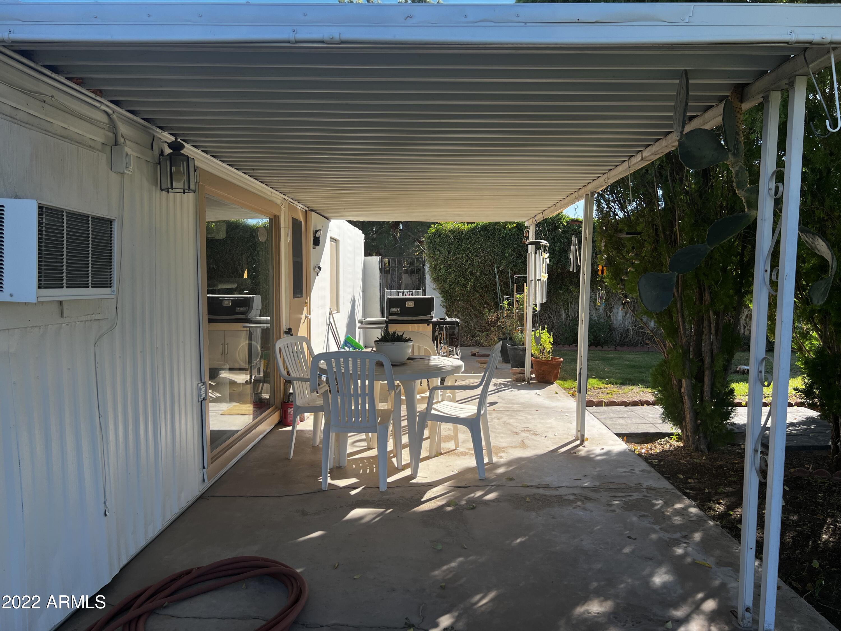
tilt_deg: -3.9
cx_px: 420
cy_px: 316
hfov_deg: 67.3
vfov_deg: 53.1
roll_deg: +0.7
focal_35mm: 26
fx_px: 632
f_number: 1.5
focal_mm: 5.7
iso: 50
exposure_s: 1/1159
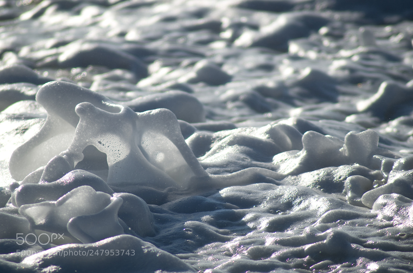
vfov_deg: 3.0
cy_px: 136
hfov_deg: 4.6
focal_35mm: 450
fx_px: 5151
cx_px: 206
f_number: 5.6
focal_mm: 300
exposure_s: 1/1250
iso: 100
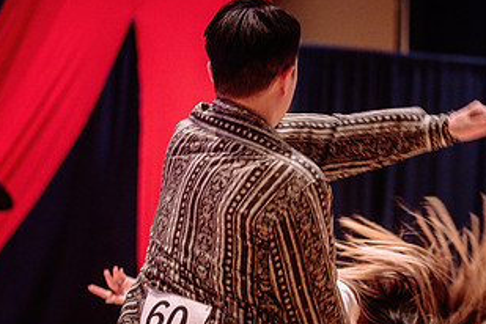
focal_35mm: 108
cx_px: 389
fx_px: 1458
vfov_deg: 12.6
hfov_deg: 18.7
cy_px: 310
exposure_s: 1/160
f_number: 1.8
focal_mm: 50
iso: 1600
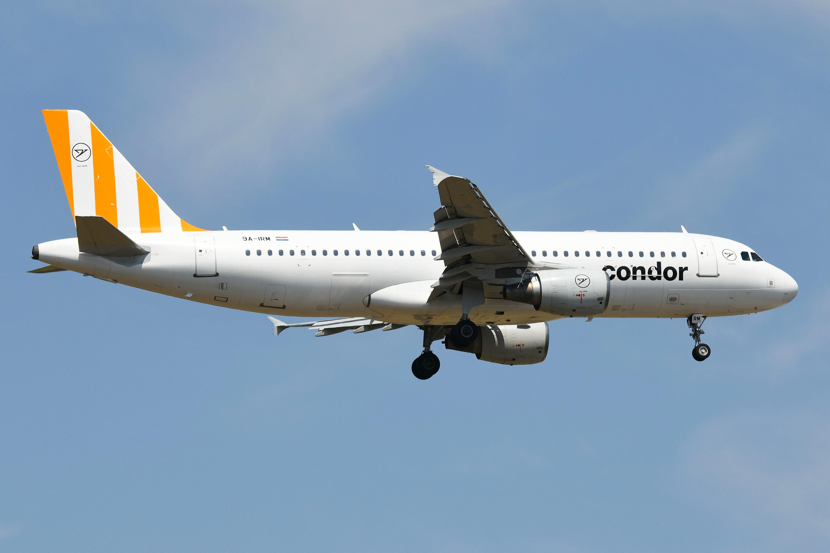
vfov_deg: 6.9
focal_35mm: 200
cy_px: 276
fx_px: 4611
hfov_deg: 10.3
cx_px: 415
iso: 200
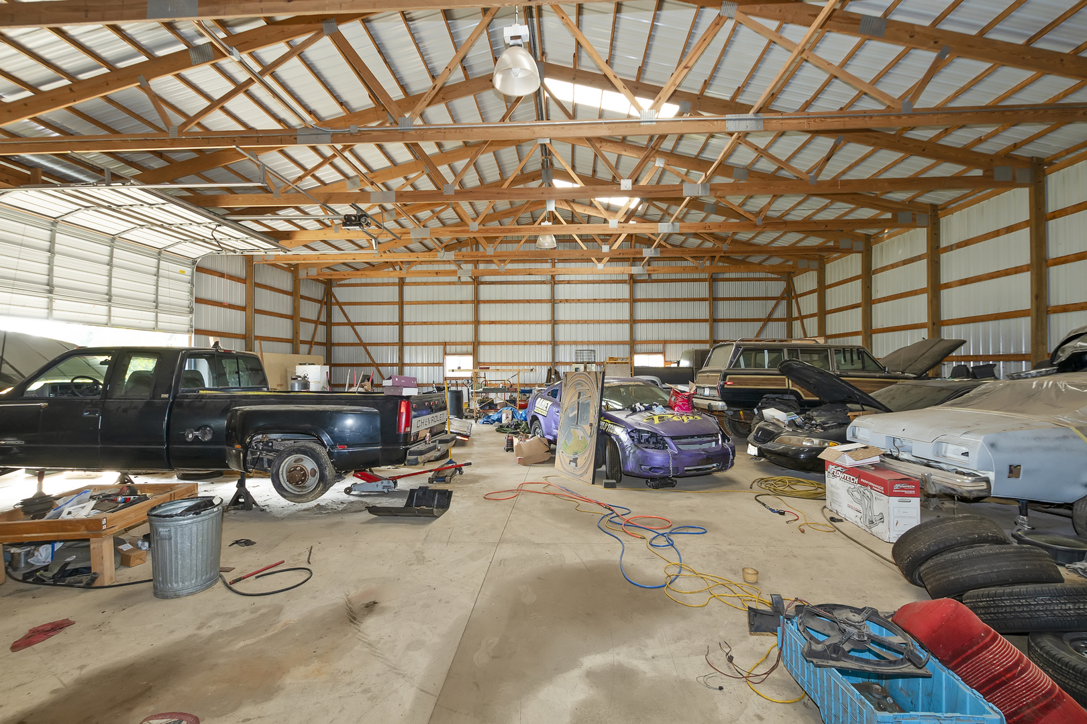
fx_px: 453
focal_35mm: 15
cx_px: 544
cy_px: 362
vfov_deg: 77.3
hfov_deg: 100.4
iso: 250
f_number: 7.1
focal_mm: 10
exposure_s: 1/10
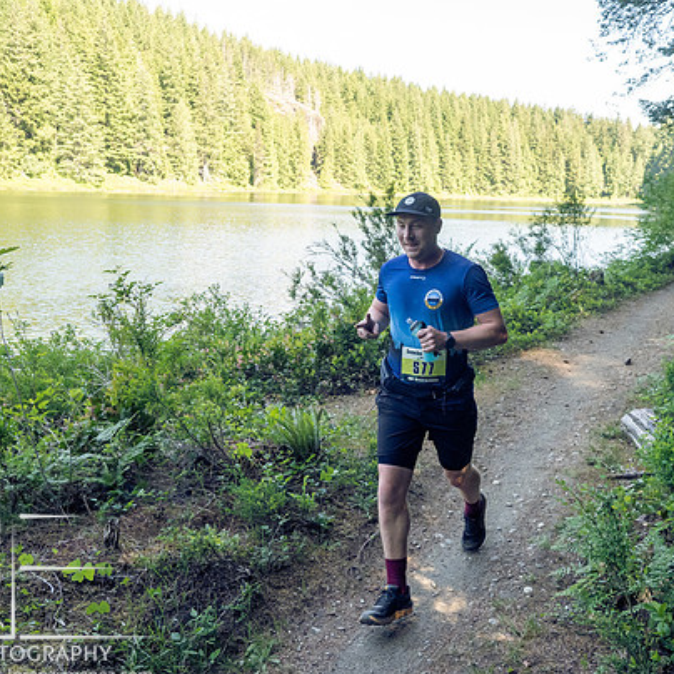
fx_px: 727
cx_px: 410
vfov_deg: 49.7
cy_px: 333
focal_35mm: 33
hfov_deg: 49.4
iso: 1000
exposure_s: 1/1000
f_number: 2.8
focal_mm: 13
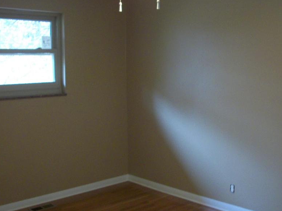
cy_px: 131
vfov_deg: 31.4
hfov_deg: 41.2
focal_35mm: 46
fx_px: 375
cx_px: 157
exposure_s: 1/8
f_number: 3.1
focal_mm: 6.3
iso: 250
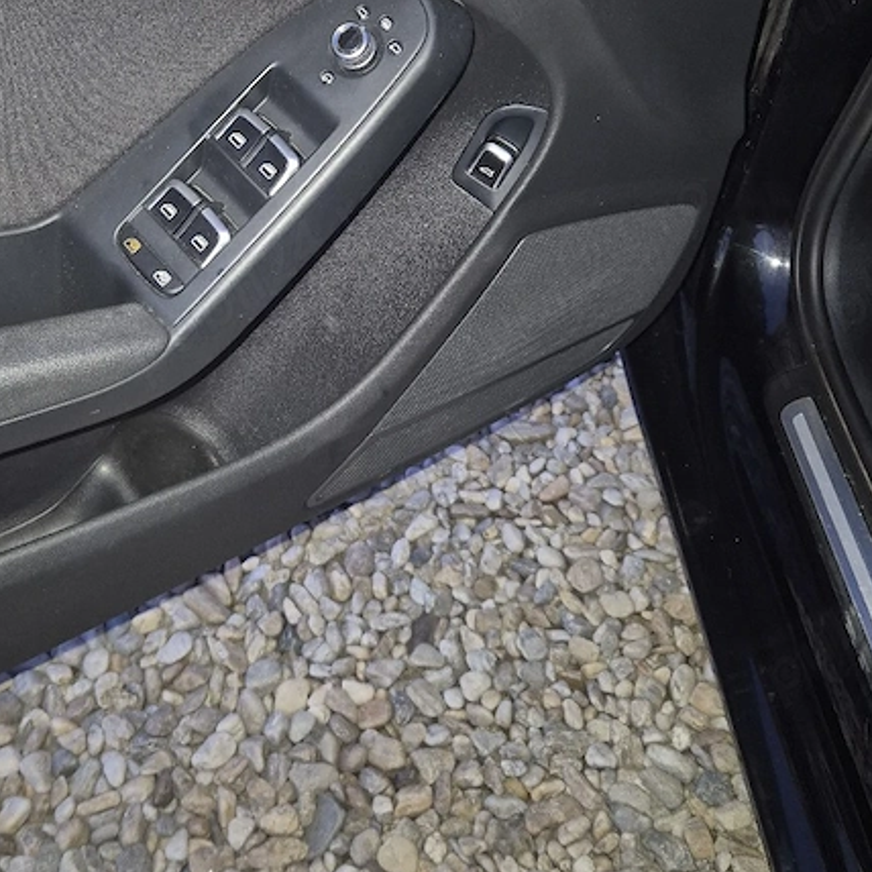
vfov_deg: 43.5
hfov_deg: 43.6
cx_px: 342
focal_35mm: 38
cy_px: 326
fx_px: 1083
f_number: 1.8
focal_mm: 5.4
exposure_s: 1/18
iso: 125
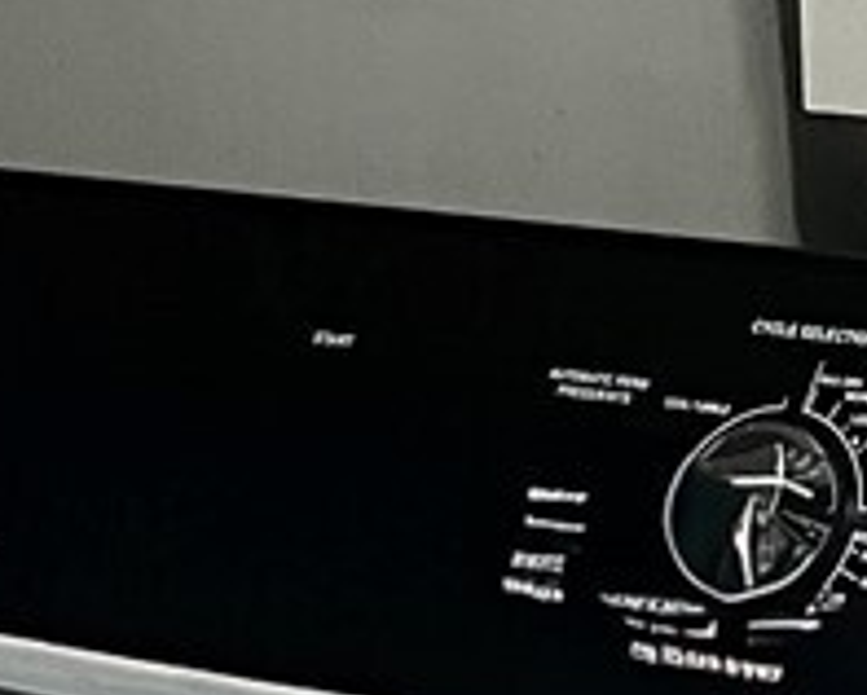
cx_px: 744
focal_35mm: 206
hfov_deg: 9.3
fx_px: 5291
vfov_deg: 7.5
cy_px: 216
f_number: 1.5
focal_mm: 5.7
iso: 250
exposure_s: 1/60
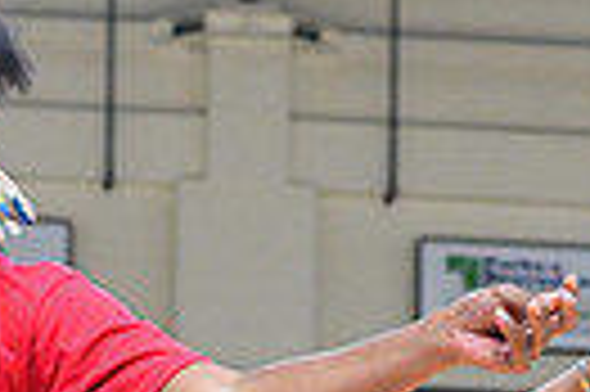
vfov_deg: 6.1
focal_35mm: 221
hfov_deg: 9.3
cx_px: 374
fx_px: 3617
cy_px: 743
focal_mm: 50
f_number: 3.2
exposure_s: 1/1000
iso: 6400
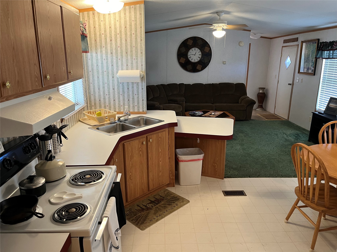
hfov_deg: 67.3
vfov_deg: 53.1
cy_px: 126
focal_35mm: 26
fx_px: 253
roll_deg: -1.3
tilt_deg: -15.8
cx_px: 168
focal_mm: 5.1
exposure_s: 1/60
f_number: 1.6
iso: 160
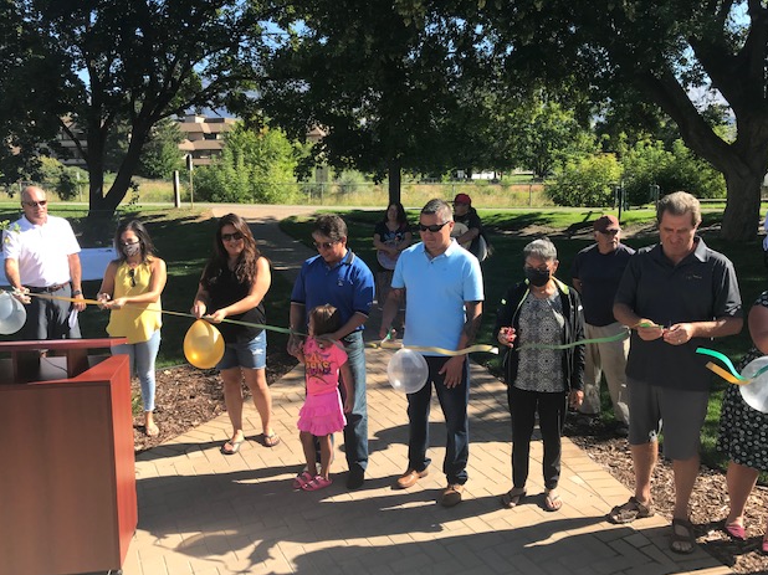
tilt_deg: -11.3
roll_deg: +1.2
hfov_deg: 61.7
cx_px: 375
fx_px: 643
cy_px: 297
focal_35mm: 29
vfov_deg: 48.2
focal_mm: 3.99
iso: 20
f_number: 1.8
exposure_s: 1/812
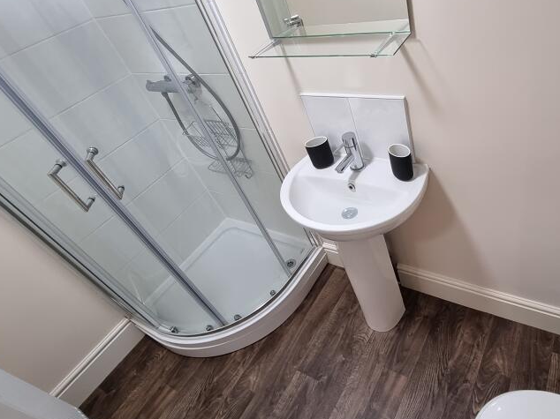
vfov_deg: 63.4
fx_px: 340
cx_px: 358
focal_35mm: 21
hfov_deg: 77.3
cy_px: 199
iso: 200
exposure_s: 1/50
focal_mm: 2.2
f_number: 2.2
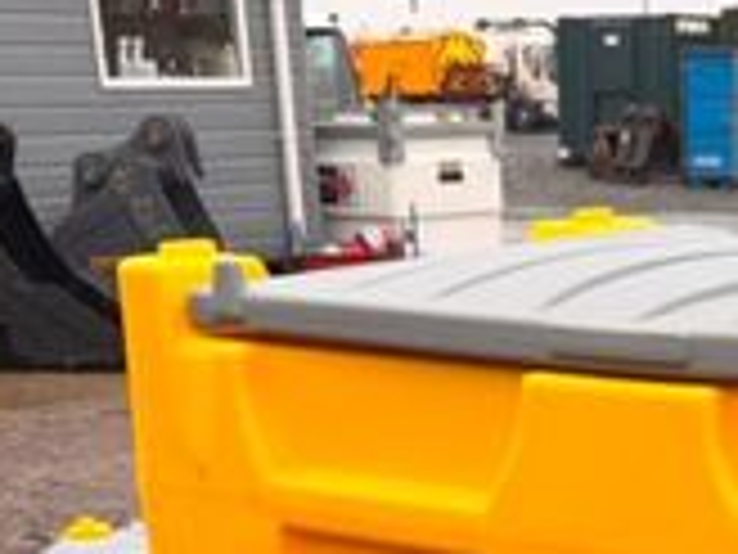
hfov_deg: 21.5
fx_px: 1876
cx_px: 720
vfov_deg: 15.1
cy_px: 919
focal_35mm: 88
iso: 80
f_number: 1.78
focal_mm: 6.76
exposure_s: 1/567
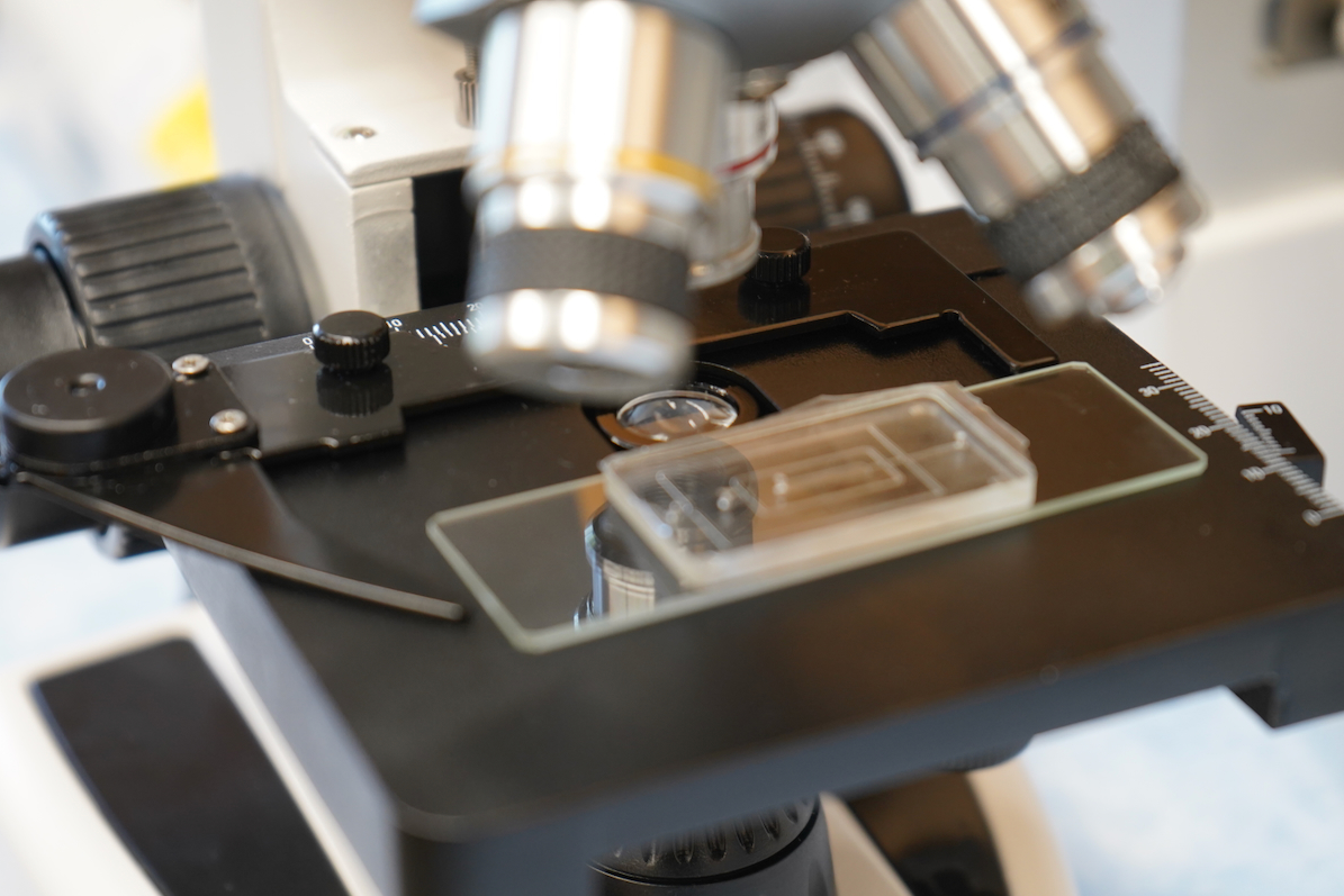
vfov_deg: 18.2
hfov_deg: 27.0
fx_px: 2800
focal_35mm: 75
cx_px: 703
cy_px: 451
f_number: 5.6
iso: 1250
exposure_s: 1/80
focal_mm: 70
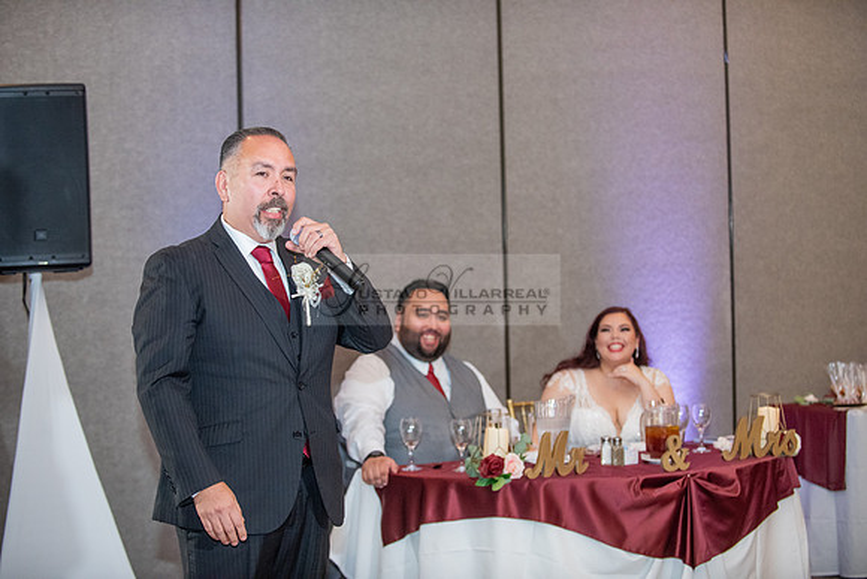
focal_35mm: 70
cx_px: 434
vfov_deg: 19.5
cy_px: 290
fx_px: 1686
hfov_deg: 28.8
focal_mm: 70
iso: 3200
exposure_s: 1/250
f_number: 2.8
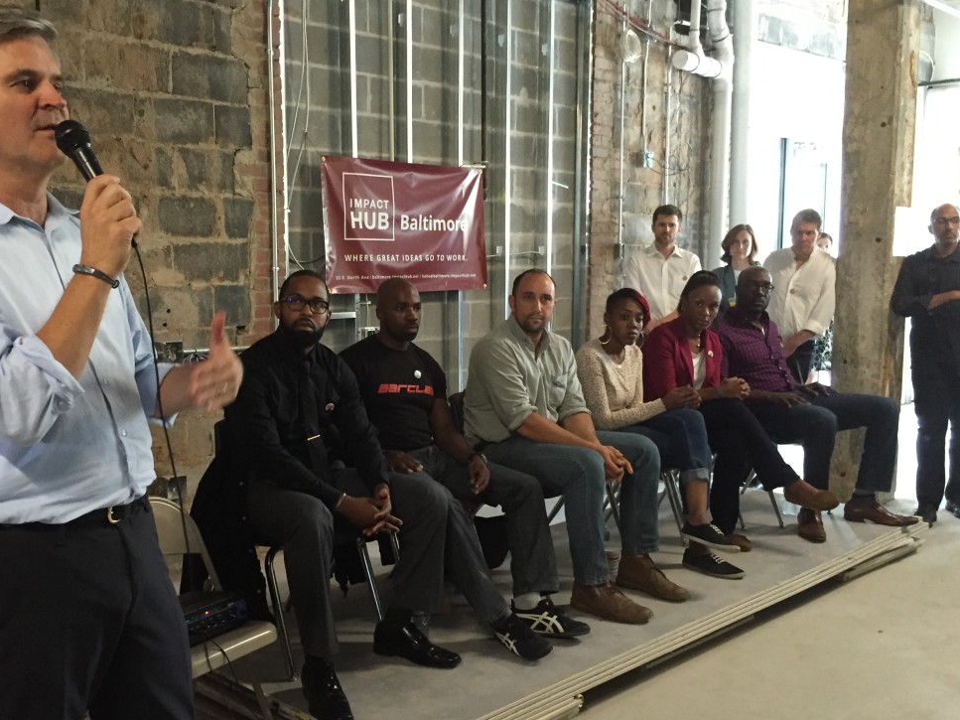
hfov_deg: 51.0
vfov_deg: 39.6
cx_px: 380
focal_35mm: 36
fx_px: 998
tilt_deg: -6.1
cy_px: 400
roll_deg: -0.9
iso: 250
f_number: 2.2
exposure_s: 1/20
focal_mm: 4.15
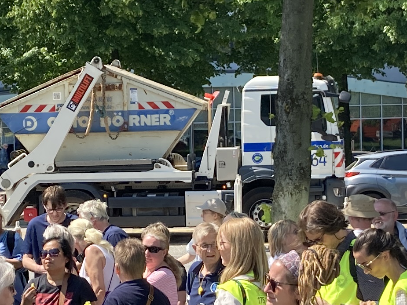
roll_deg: -0.4
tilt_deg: -3.2
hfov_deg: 16.1
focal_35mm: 122
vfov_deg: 12.1
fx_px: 1435
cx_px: 181
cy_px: 218
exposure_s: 1/725
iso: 20
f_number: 1.8
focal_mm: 3.99
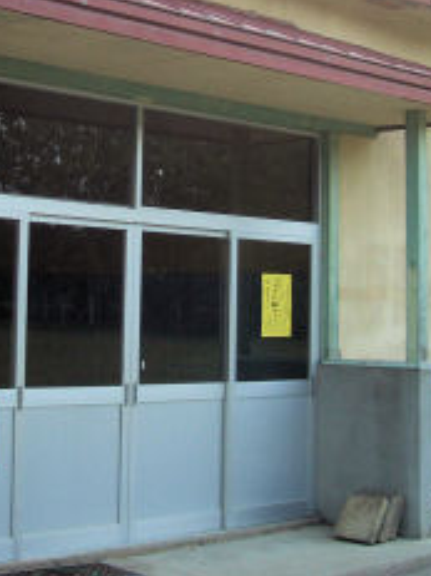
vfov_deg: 25.9
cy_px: 212
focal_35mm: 75
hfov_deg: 19.5
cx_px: 123
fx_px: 1246
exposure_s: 1/160
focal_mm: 6.8
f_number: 2.8
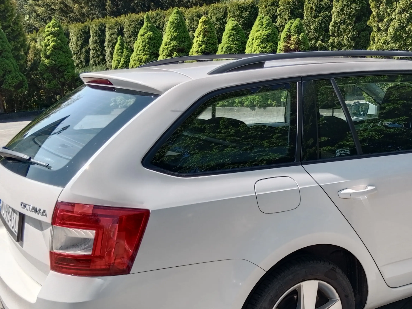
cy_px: 213
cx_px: 303
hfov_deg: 42.7
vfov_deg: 33.2
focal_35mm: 43
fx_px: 512
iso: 101
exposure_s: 1/215
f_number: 1.8
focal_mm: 3.96
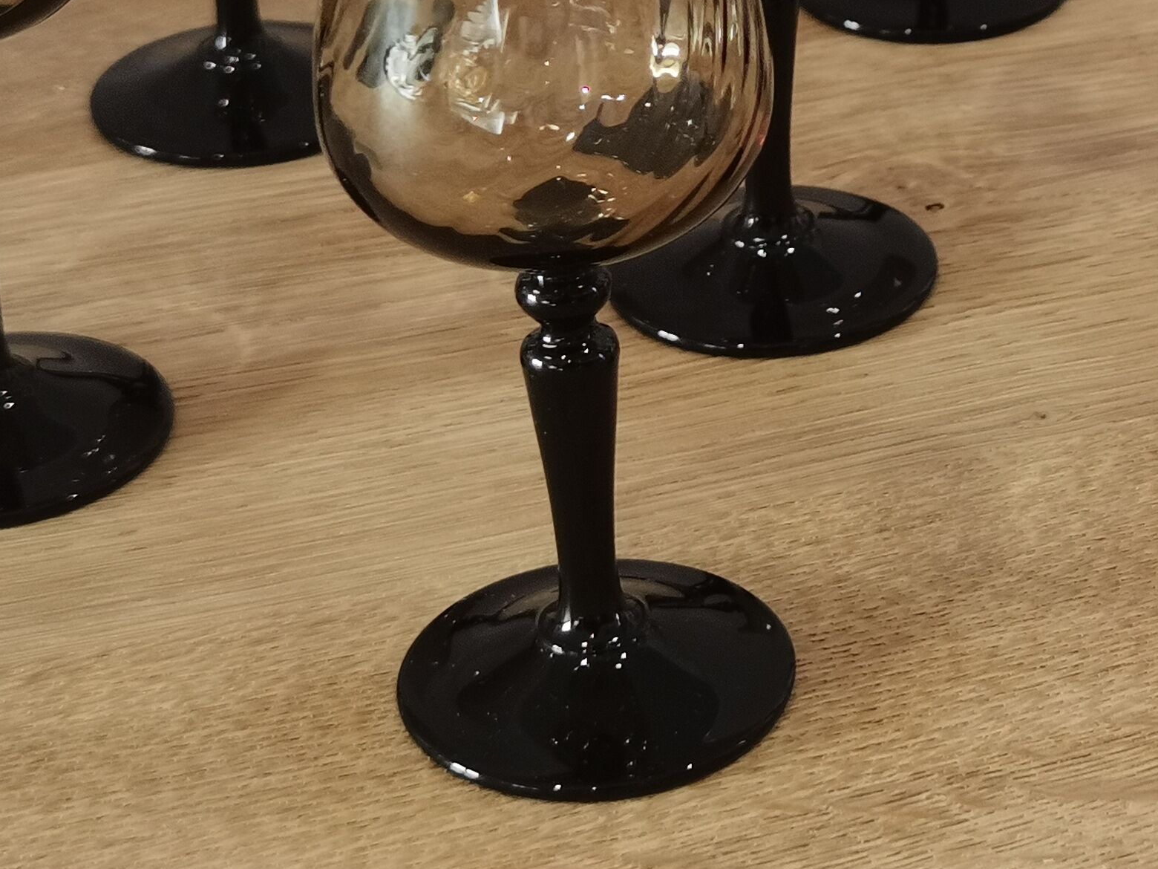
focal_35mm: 105
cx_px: 1152
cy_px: 164
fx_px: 3513
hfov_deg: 18.3
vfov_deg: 14.0
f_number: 1.9
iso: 80
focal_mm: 6.71
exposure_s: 1/100
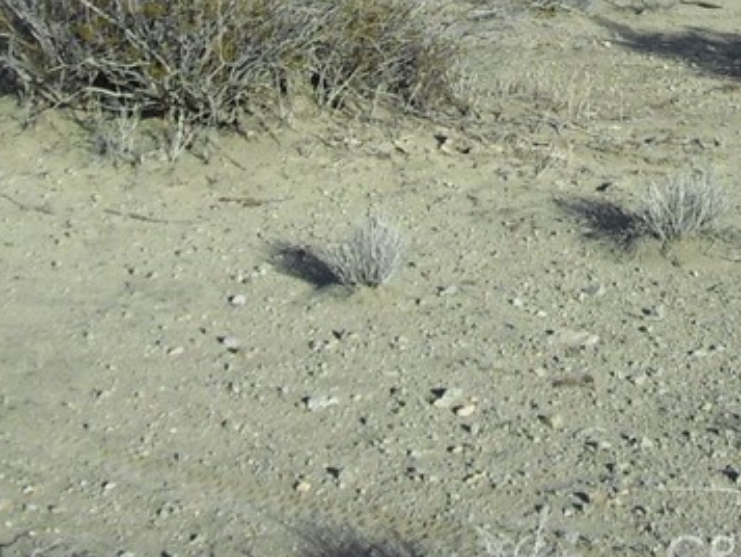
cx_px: 567
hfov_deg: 17.9
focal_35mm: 109
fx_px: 2334
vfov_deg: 13.0
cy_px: -214
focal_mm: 6.2
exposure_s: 1/250
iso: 100
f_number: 8
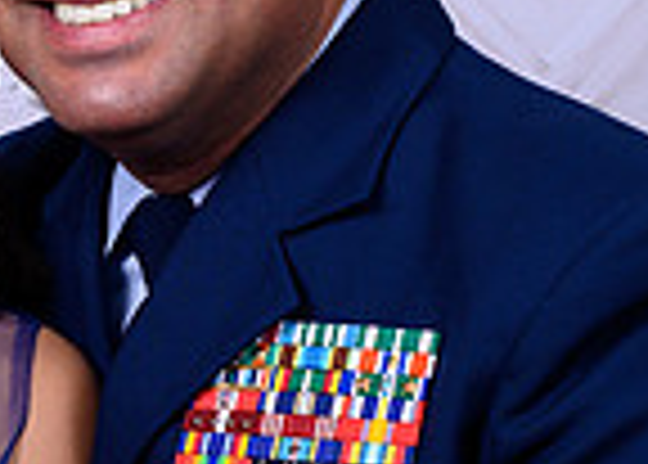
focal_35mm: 253
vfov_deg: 5.7
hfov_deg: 7.9
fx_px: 4658
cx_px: 167
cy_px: 242
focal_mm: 50
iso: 100
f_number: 5.6
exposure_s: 1/200
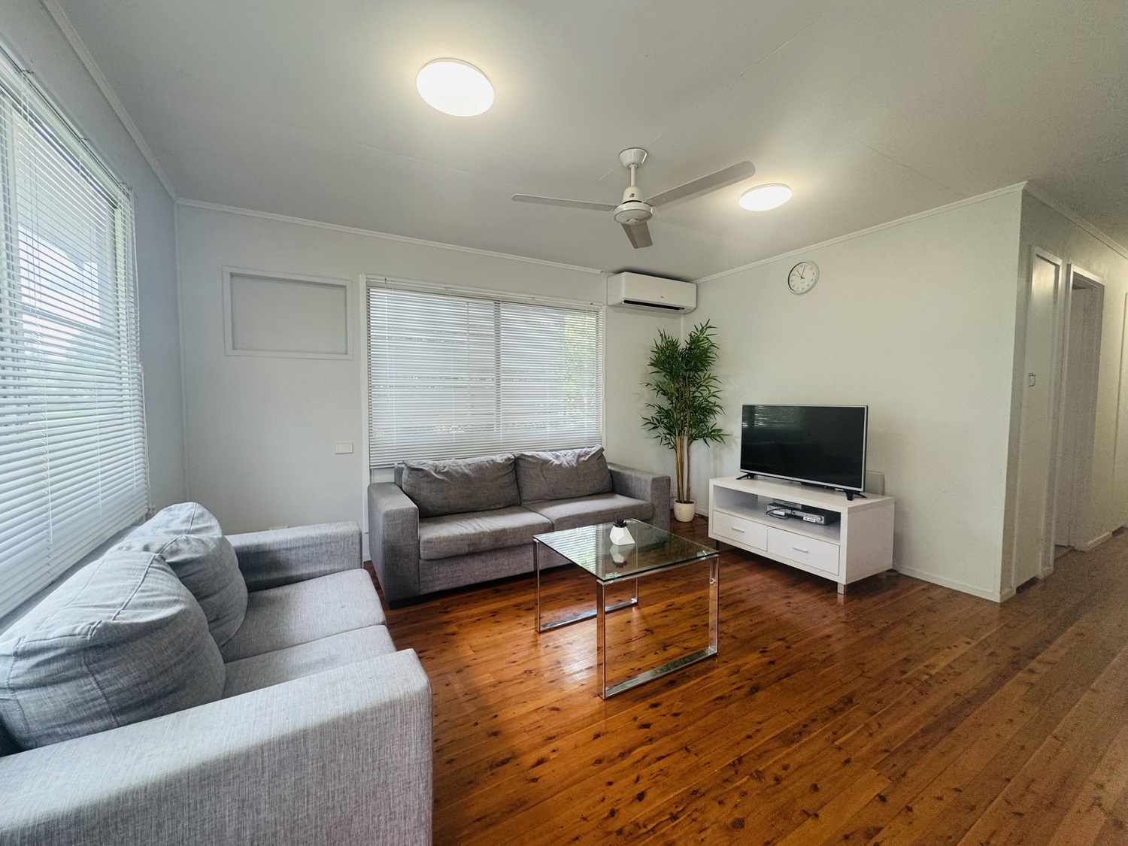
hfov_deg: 102.1
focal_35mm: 14
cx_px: 564
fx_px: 456
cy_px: 423
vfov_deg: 85.7
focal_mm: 2.22
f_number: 2.2
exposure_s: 1/100
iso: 125
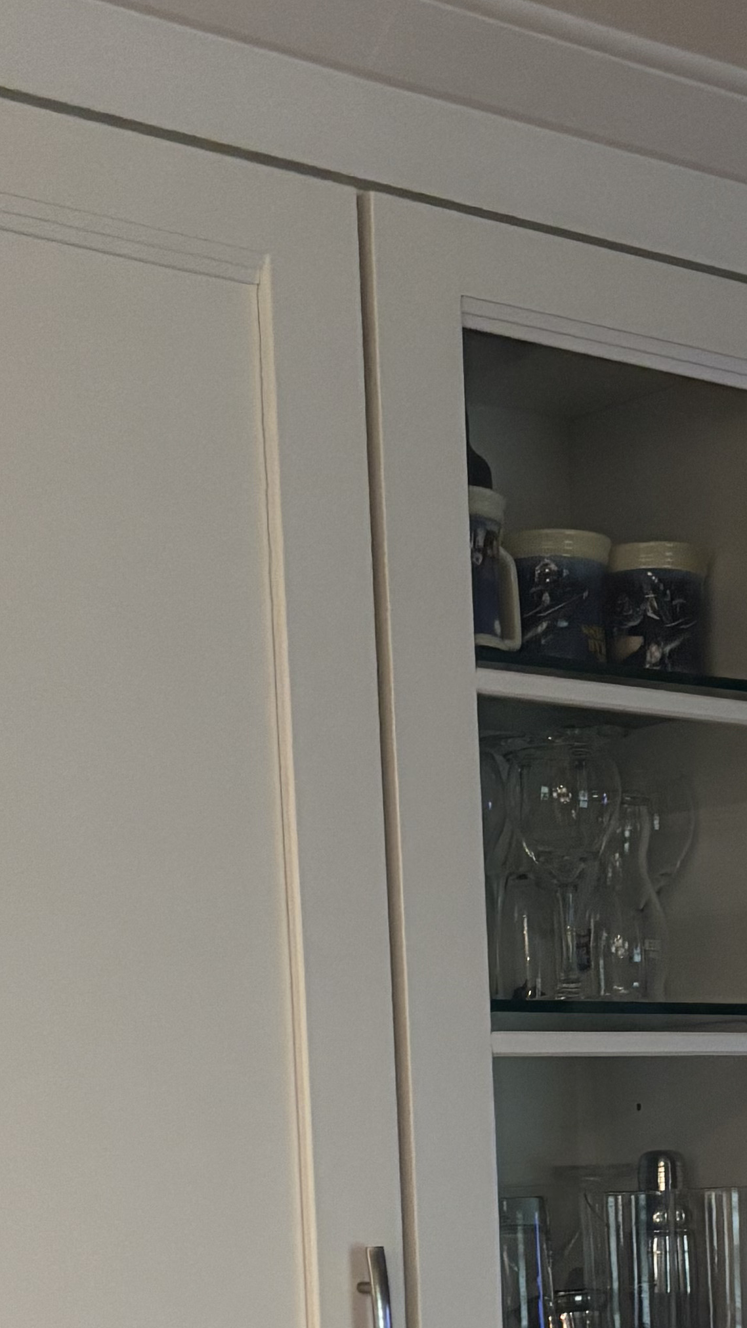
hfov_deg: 14.9
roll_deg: +0.4
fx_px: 2816
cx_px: 712
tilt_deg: -2.7
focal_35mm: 80
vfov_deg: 25.3
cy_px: 1298
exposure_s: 1/30
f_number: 1.6
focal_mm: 5.96
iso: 640
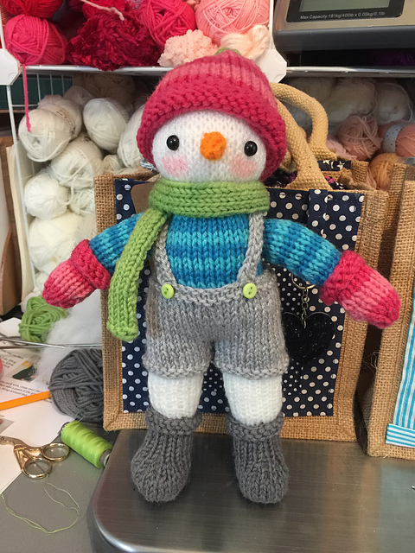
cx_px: 208
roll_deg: -0.8
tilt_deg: -19.4
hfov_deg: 48.2
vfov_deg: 61.7
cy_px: 276
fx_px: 464
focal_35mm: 29
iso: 160
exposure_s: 1/17
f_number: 2.2
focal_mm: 4.15
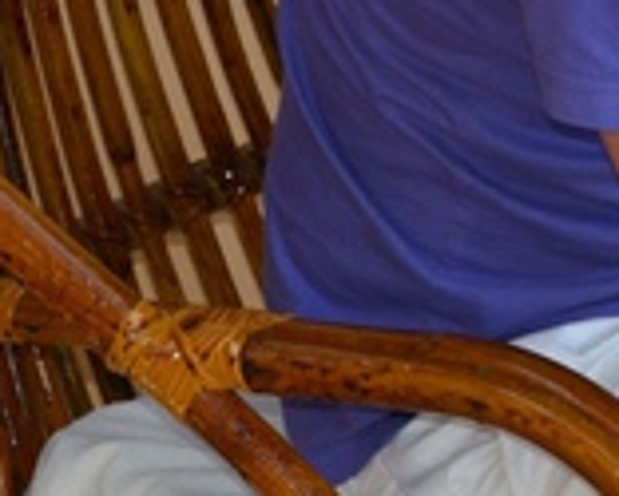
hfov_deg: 6.8
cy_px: -337
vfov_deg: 5.6
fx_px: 5004
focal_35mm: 273
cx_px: 1282
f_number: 4.5
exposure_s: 1/60
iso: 560
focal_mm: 38
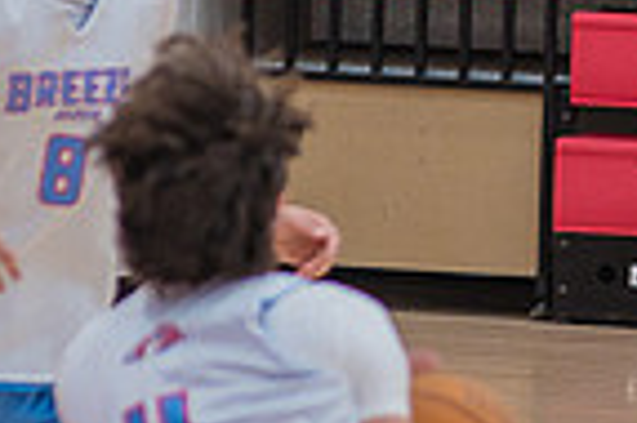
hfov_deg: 2.9
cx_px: 463
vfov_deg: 1.9
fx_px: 12513
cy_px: 18
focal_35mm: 708
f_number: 5.3
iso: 1000
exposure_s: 1/250
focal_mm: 175
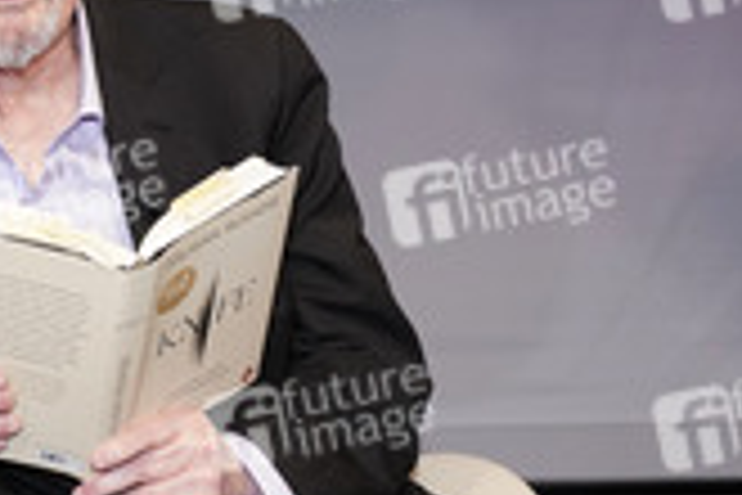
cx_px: 380
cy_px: 81
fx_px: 2143
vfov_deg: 13.1
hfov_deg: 19.6
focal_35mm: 104
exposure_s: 1/200
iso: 2000
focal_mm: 38
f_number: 5
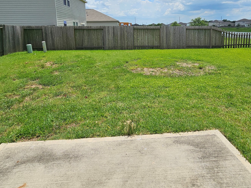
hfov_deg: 81.5
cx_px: 139
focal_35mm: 20
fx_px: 145
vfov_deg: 62.4
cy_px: 49
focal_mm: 2.2
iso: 50
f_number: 2.2
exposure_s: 1/5883
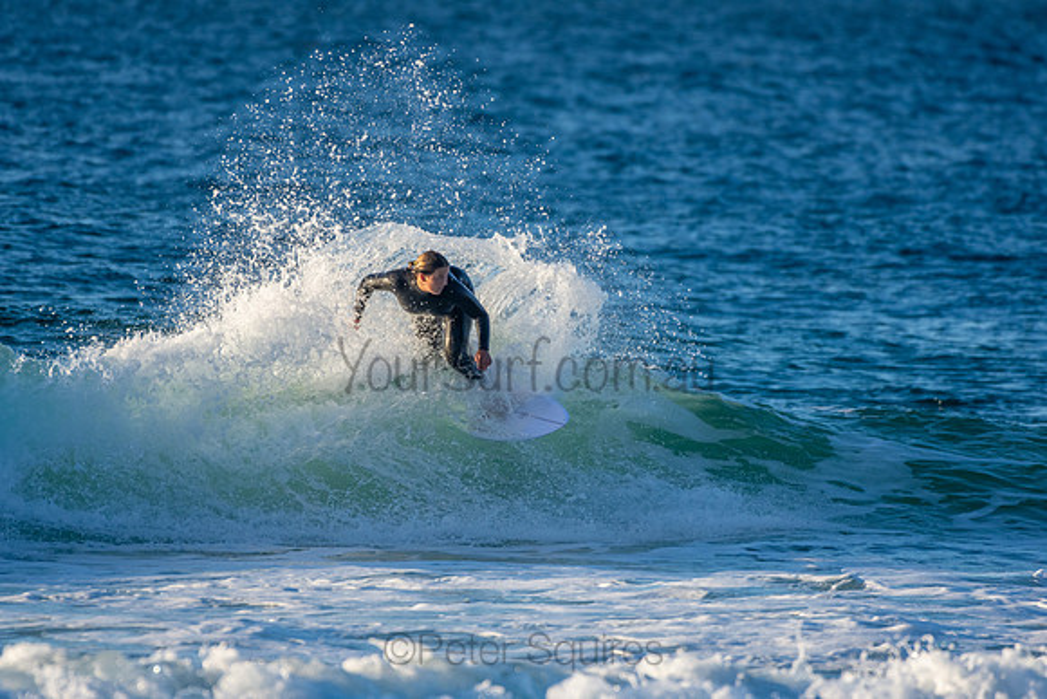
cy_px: 350
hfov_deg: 2.7
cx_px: 524
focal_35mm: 750
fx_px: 21817
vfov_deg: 1.8
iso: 560
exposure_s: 1/1250
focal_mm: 500
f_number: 5.6
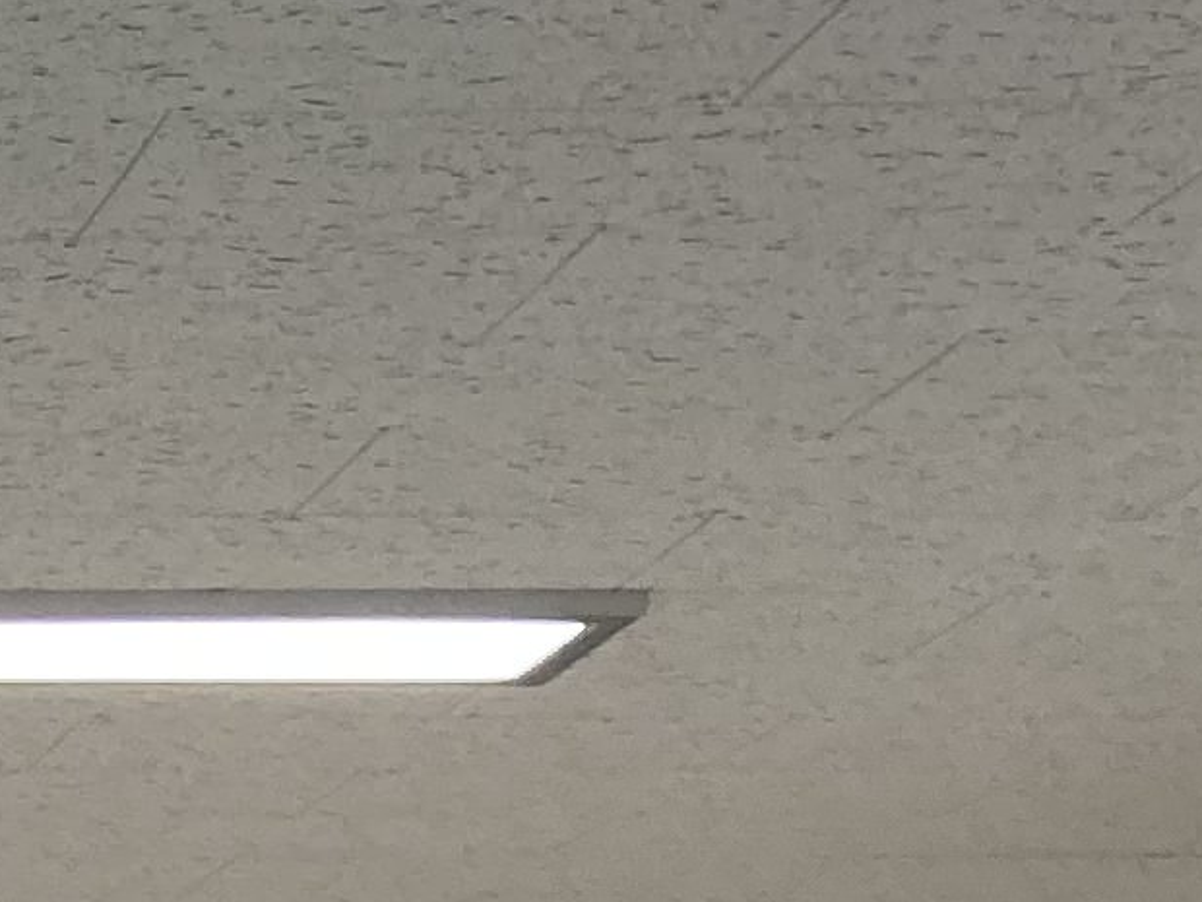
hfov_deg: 9.8
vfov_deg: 7.5
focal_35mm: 182
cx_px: -1534
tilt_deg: -5.0
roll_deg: -0.3
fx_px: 6320
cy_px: 2365
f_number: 1.8
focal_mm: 3.99
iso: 80
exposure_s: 1/120
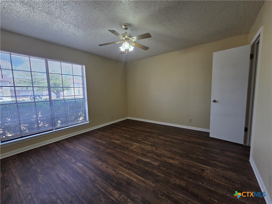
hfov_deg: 106.2
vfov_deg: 89.9
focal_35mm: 13
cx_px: 136
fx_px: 102
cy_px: 102
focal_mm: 2.2
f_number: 2.2
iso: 100
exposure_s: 1/120
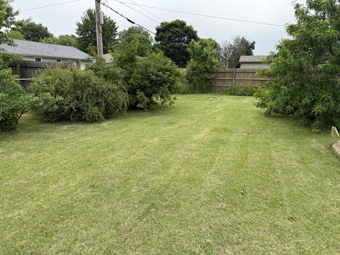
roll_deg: -0.9
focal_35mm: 24
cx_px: 170
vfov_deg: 56.8
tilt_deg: -11.6
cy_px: 128
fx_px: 236
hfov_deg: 71.6
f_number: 1.78
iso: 100
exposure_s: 1/1901
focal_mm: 6.76
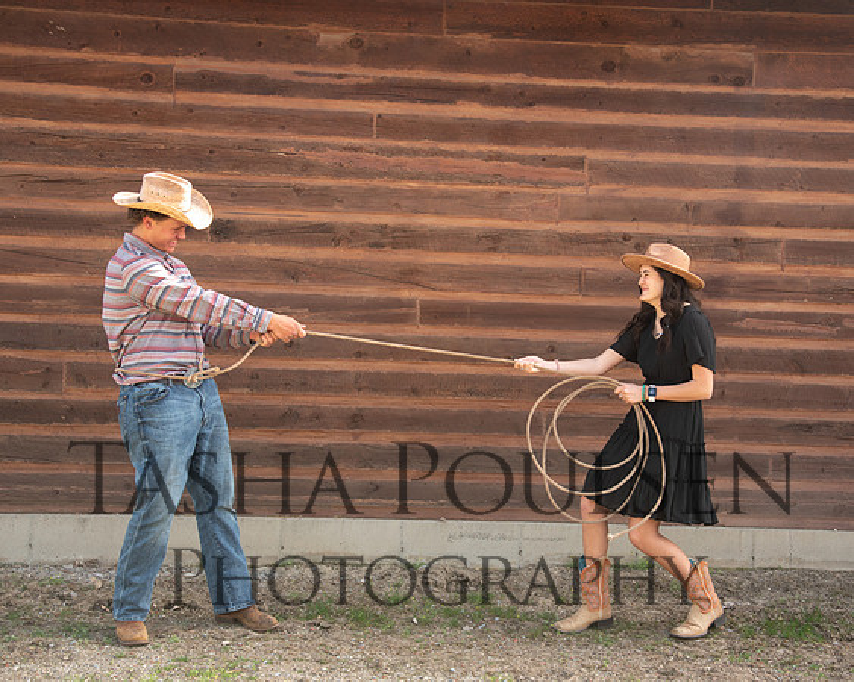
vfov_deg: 29.0
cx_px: 469
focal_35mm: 52
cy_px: 337
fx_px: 1321
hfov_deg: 35.8
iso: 320
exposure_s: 1/125
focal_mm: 44
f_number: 5.6
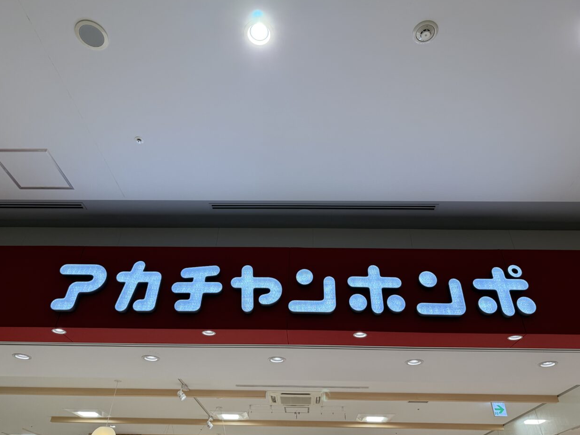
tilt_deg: +37.1
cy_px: 214
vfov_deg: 54.9
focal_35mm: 25
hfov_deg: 69.4
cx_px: 293
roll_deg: -1.8
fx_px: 419
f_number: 1.78
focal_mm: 6.76
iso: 100
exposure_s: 1/230
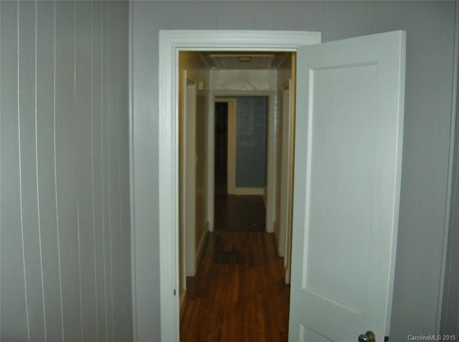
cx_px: 230
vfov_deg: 39.5
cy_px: 171
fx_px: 476
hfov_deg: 51.5
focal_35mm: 36
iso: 200
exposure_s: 1/60
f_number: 2.8
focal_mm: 6
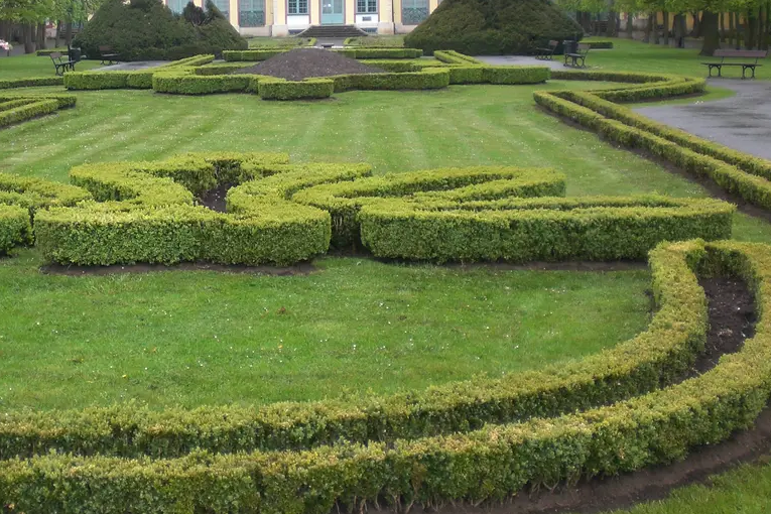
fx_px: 1328
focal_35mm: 62
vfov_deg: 21.8
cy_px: 143
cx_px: 197
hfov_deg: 31.8
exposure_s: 1/160
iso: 50
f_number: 3.1
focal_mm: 6.3
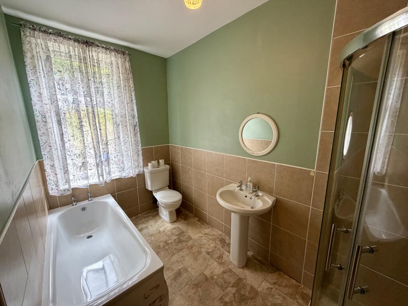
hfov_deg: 102.1
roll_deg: +0.6
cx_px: 204
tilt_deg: -11.3
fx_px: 165
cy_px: 153
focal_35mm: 14
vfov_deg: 85.7
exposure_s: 1/121
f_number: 2.2
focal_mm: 2.22
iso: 250
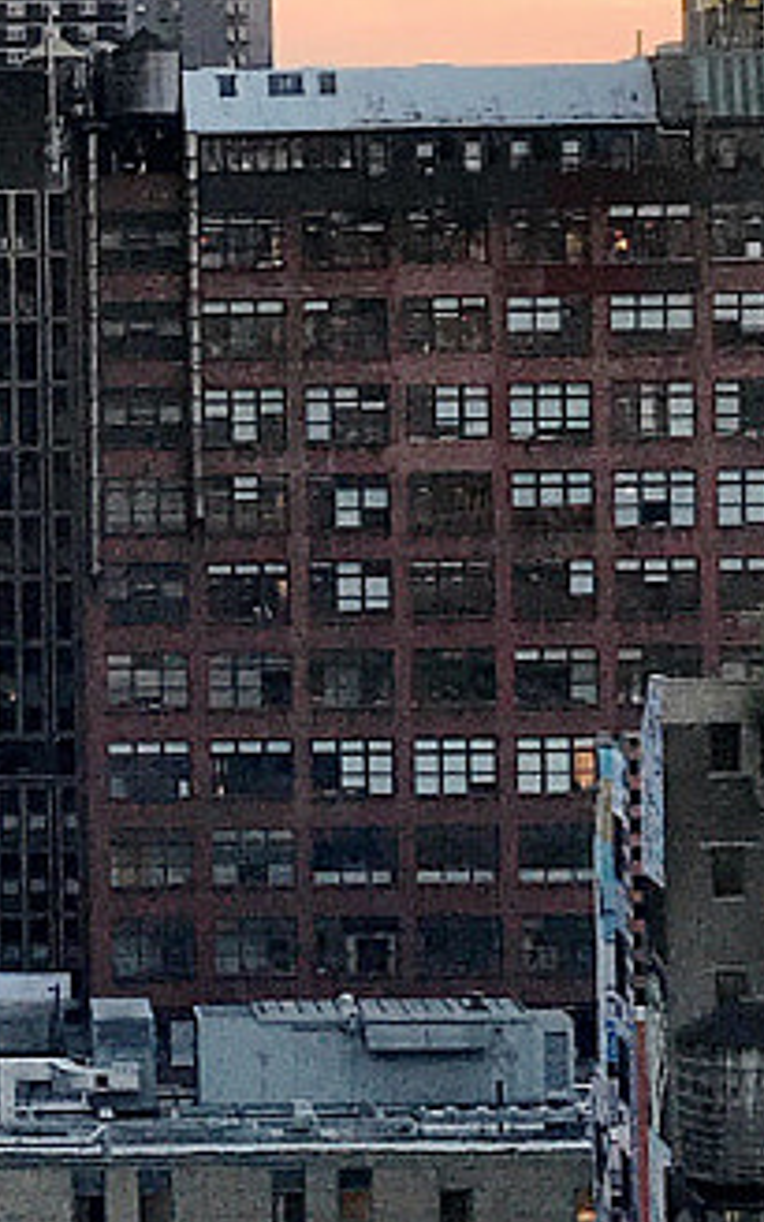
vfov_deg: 14.4
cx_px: -194
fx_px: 4831
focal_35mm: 145
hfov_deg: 8.9
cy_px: 417
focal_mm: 3.99
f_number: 1.8
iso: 25
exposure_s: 1/60
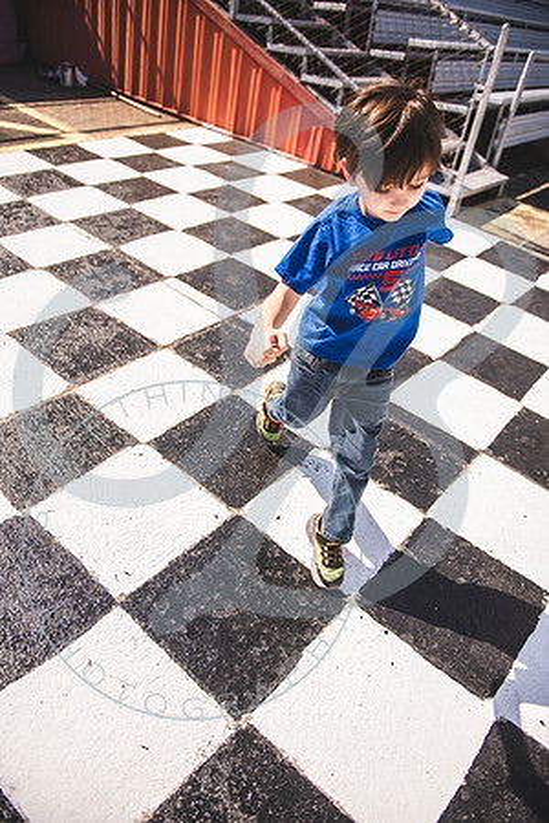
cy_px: 412
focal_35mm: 24
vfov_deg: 73.7
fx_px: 549
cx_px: 274
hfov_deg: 53.1
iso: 100
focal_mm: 24
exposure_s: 1/1600
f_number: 2.8
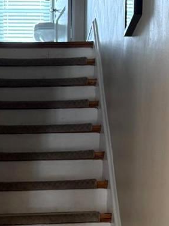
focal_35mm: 98
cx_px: 75
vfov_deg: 19.0
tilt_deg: -4.9
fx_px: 638
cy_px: 266
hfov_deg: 15.1
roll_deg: -1.7
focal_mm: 6.76
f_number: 1.78
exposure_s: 1/120
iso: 250
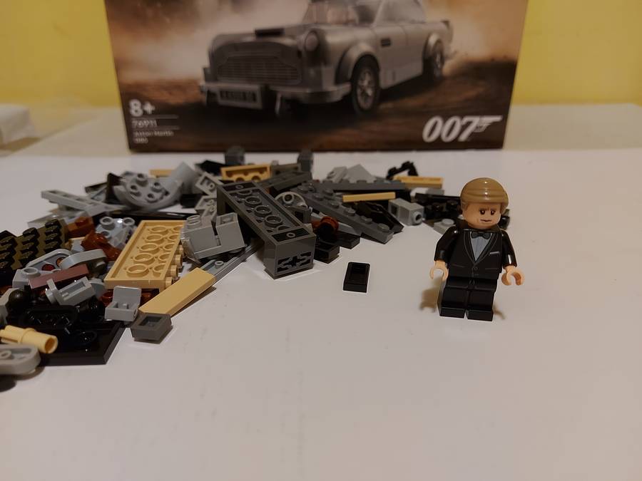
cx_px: 321
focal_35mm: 24
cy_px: 240
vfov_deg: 56.8
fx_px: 445
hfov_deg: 71.6
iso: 200
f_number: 1.8
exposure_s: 1/33
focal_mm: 5.23
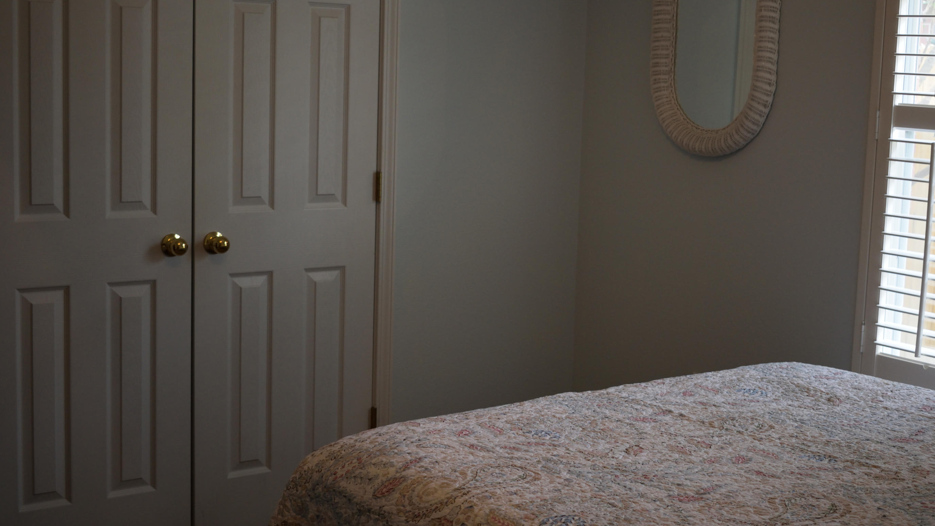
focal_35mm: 55
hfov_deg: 37.8
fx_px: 1364
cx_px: 505
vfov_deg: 21.8
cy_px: 264
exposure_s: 1/80
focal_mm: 32
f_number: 4.5
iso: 400
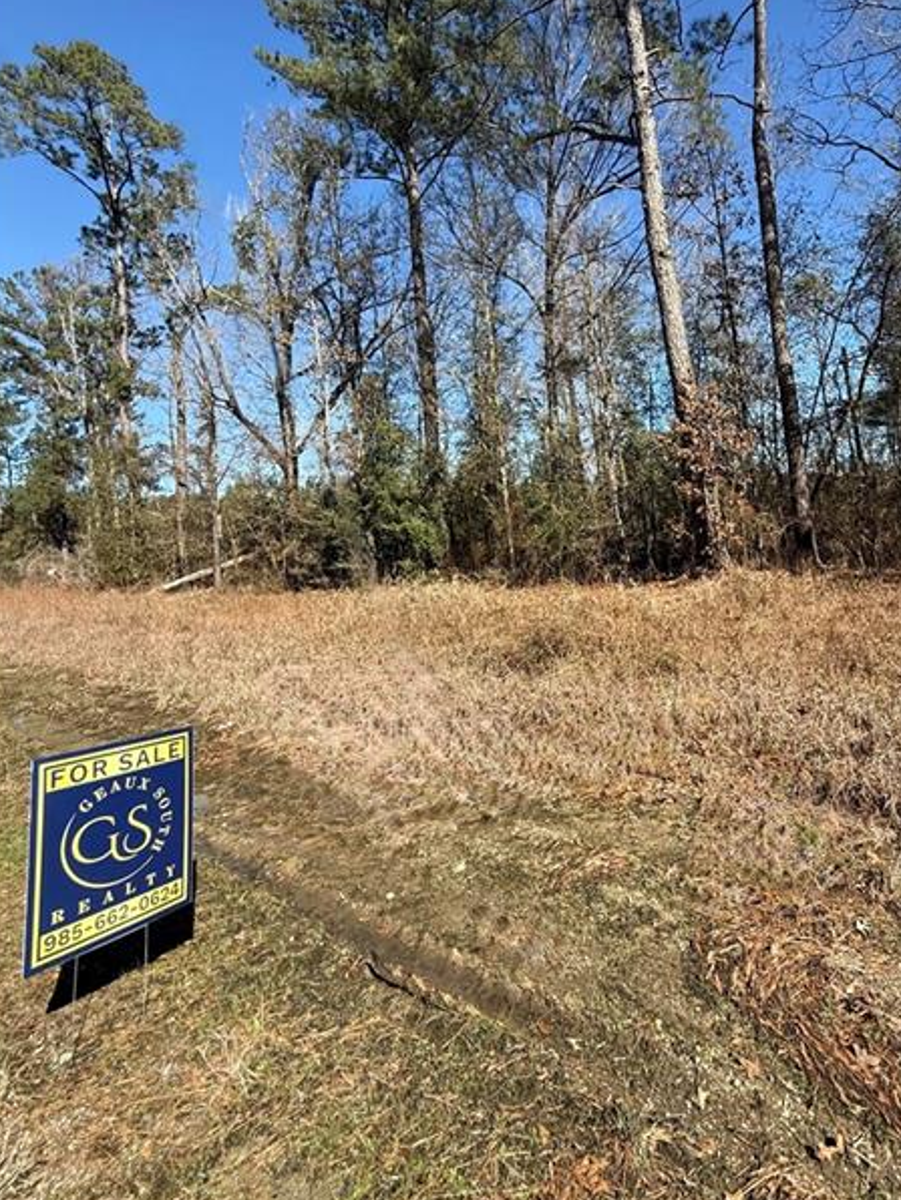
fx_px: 624
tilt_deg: +7.3
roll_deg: +4.7
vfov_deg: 86.5
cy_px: 472
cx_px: 561
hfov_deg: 70.5
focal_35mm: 18
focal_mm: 2.22
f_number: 2.2
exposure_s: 1/1125
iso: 50
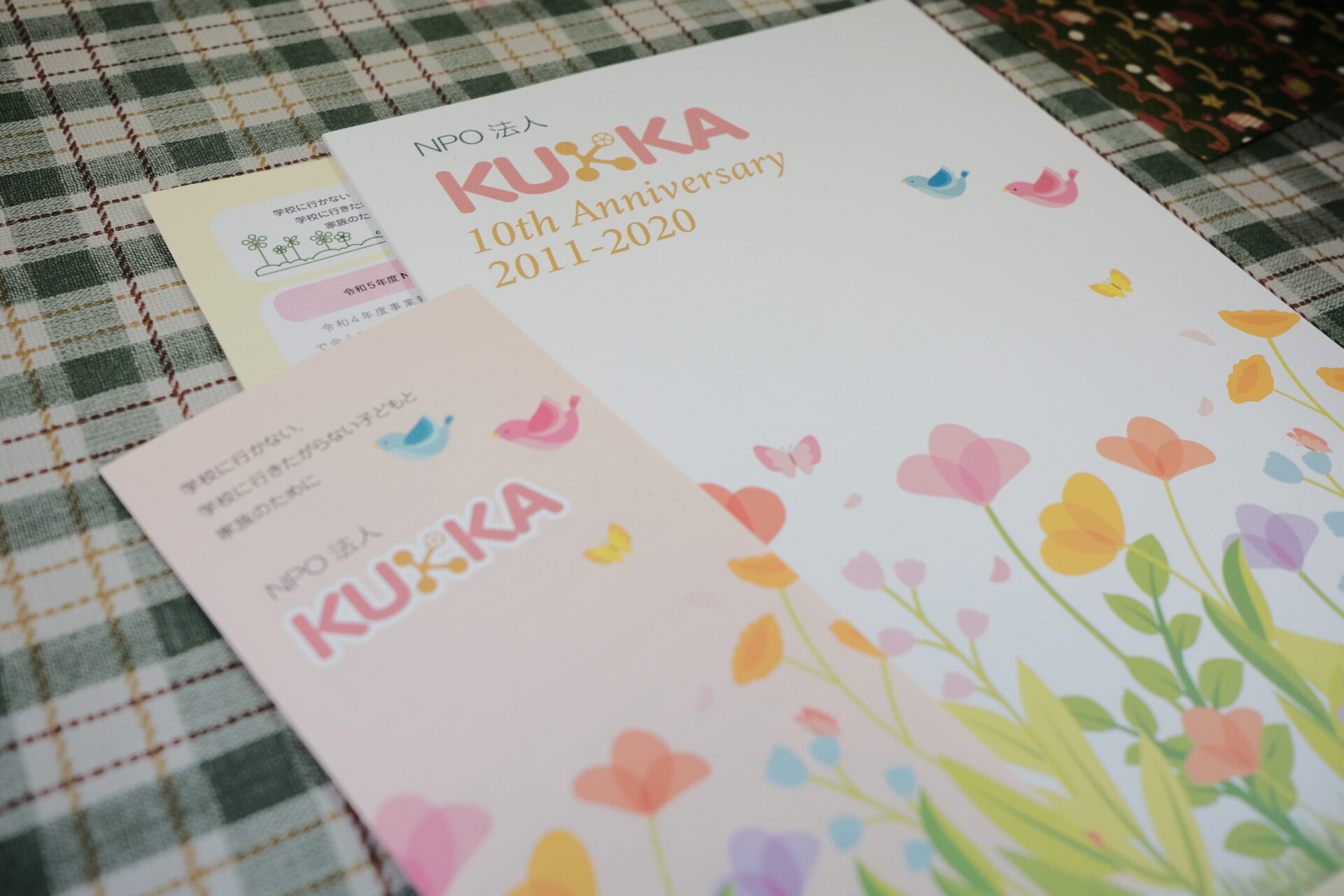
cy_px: 448
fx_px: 1307
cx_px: 672
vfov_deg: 37.9
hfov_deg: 54.4
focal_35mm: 35
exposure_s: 1/240
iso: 1250
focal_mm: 23
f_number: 3.6
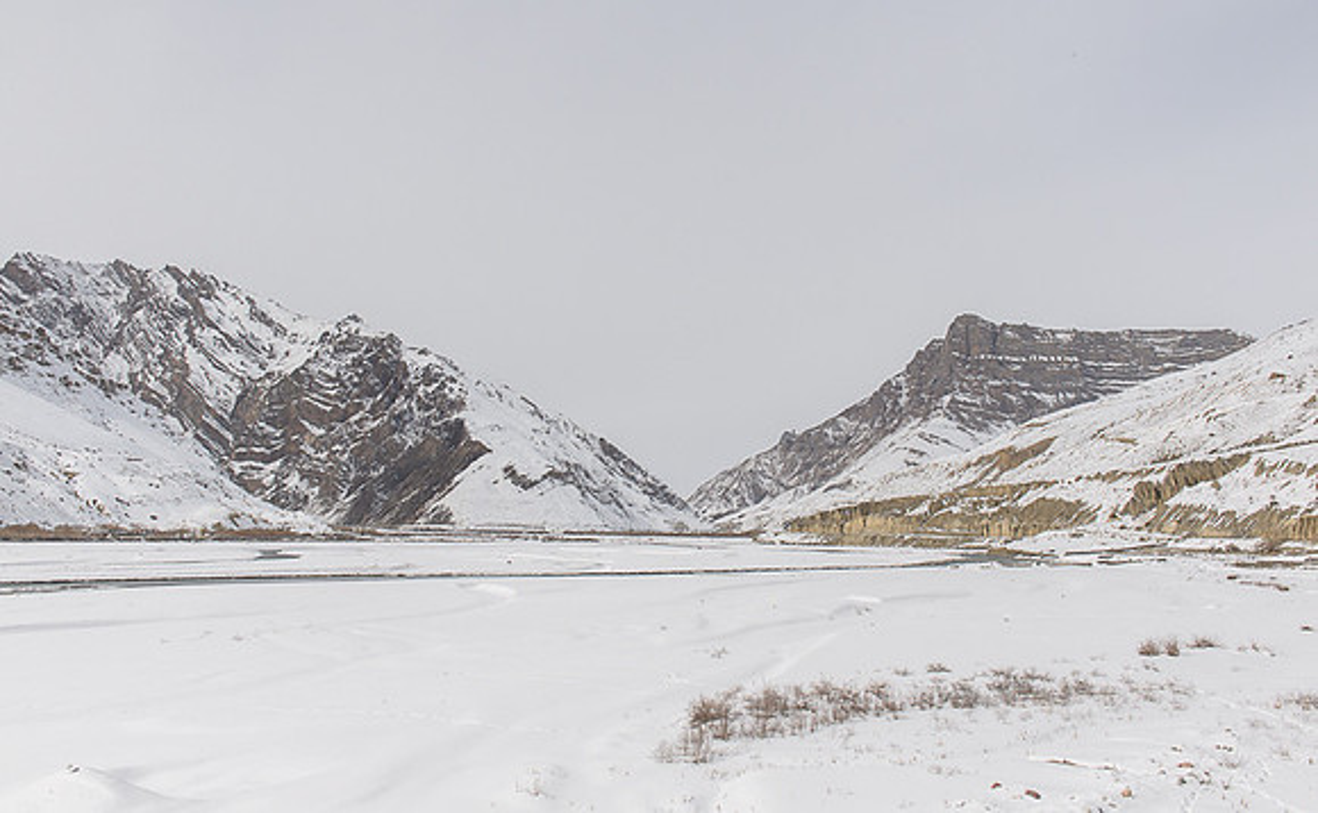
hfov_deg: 60.3
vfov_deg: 39.4
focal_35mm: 32
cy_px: 374
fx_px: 1135
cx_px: 659
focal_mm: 31
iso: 560
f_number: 14
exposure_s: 1/1600
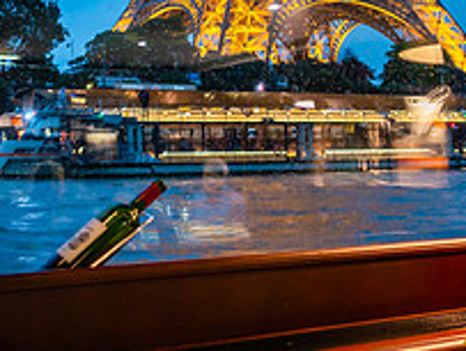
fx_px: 984
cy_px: 43
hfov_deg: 26.6
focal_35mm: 73
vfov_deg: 19.9
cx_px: 253
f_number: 1.8
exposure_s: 1/30
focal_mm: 8.8
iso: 640
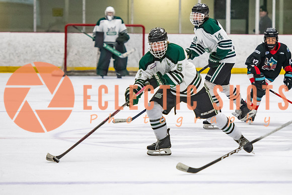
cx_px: 197
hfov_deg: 6.9
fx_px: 2421
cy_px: 101
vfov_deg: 4.6
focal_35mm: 298
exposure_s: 1/640
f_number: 3.2
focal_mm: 145
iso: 2000
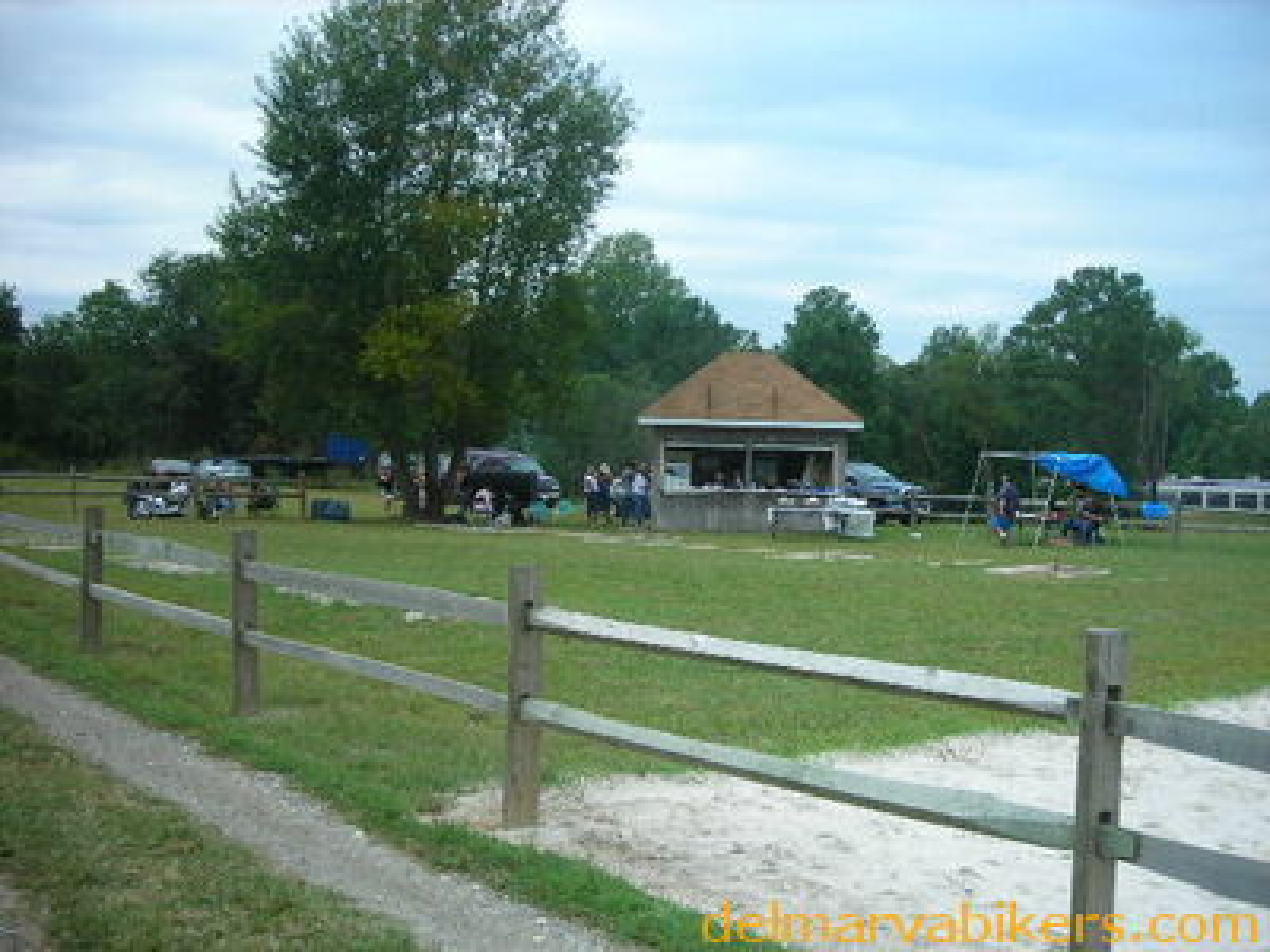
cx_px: 635
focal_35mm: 38
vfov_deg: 37.7
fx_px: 1394
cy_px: 476
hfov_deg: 49.0
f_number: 3.2
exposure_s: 1/367
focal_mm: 6.3
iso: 50
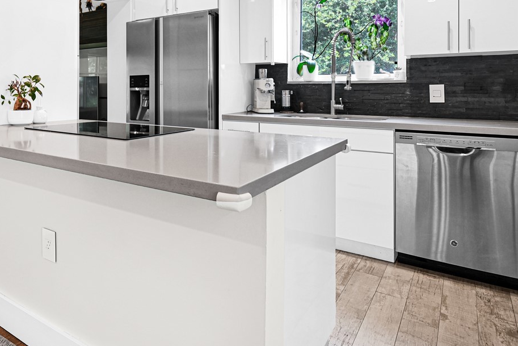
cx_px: 169
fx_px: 374
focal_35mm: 26
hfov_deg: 67.3
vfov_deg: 47.8
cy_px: 89
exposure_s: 1/15
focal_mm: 14
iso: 125
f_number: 4
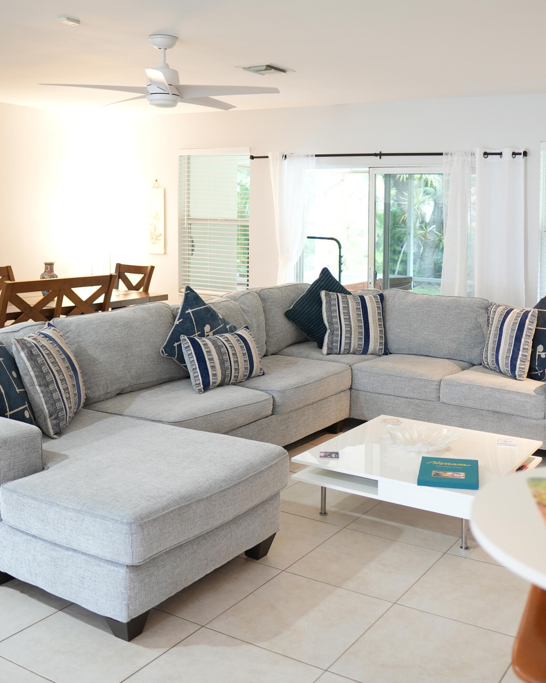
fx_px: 687
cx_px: 345
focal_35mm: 34
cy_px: 343
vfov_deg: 52.8
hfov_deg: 43.0
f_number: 1.4
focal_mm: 16
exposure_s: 1/50
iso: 500
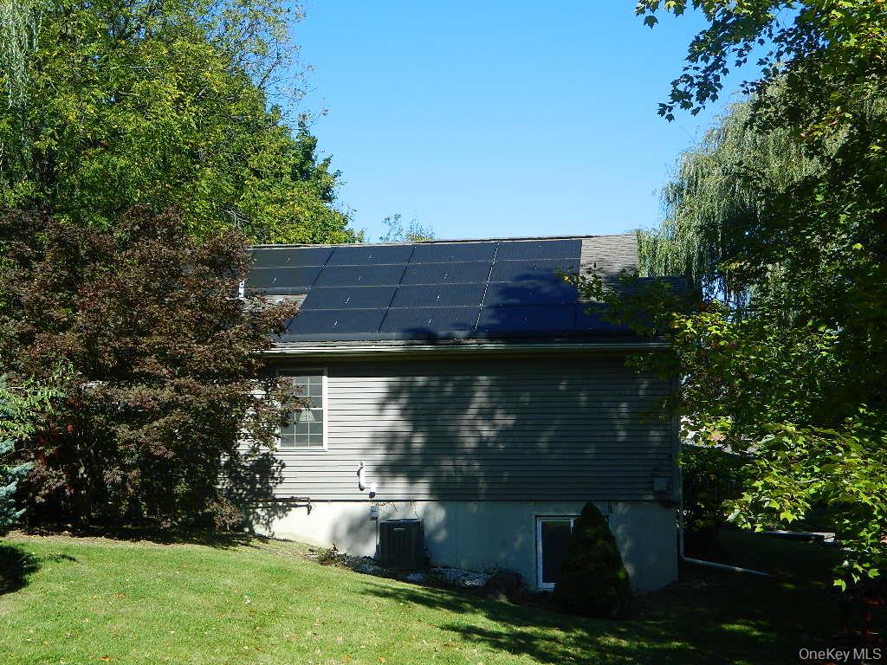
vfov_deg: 30.9
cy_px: 332
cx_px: 444
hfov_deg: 40.4
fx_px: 1204
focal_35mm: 47
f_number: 3.6
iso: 80
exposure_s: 1/500
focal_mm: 8.4
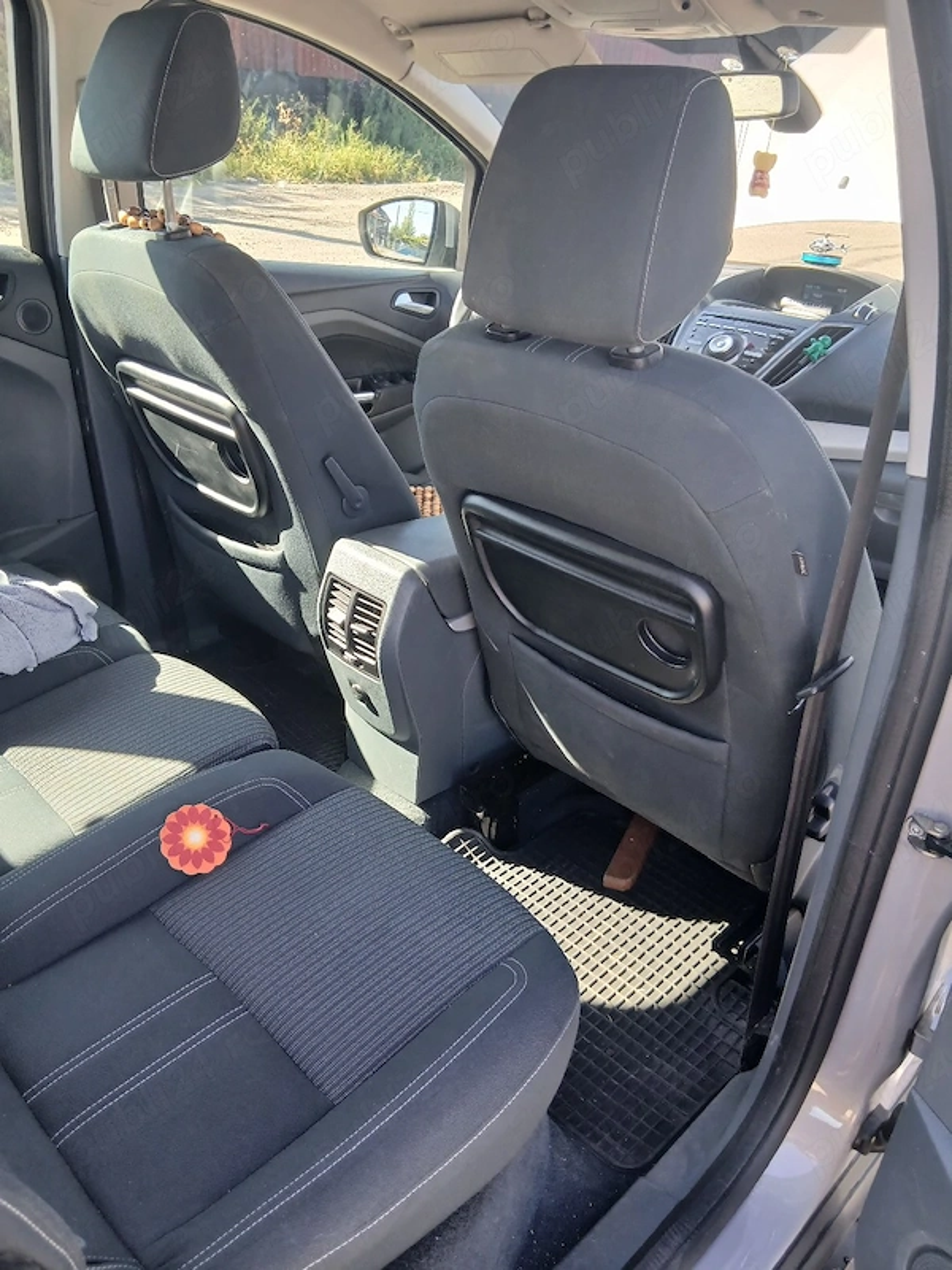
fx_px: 953
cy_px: 635
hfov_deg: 53.1
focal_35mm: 26
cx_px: 476
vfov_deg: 67.3
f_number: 1.8
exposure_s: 1/50.3
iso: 50
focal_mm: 3.98
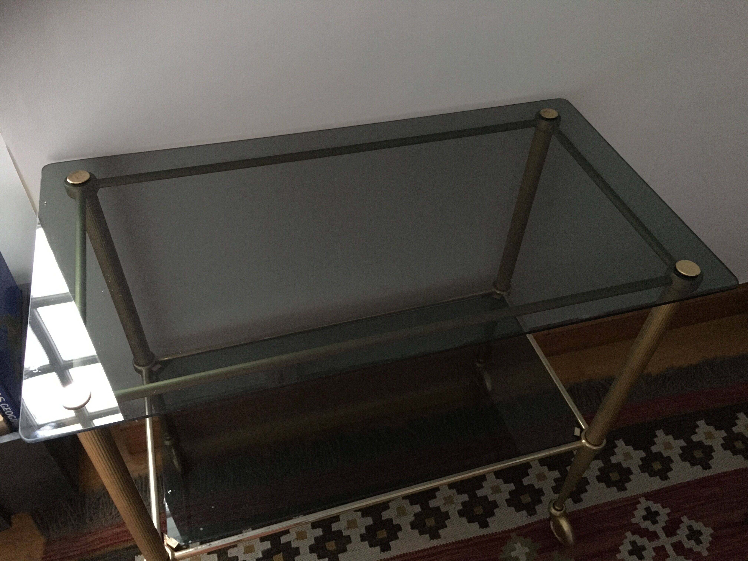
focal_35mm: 29
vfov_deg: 48.2
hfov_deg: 61.7
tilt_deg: -45.7
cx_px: 374
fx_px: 627
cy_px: 280
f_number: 2.2
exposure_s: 1/17
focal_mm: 4.15
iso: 500
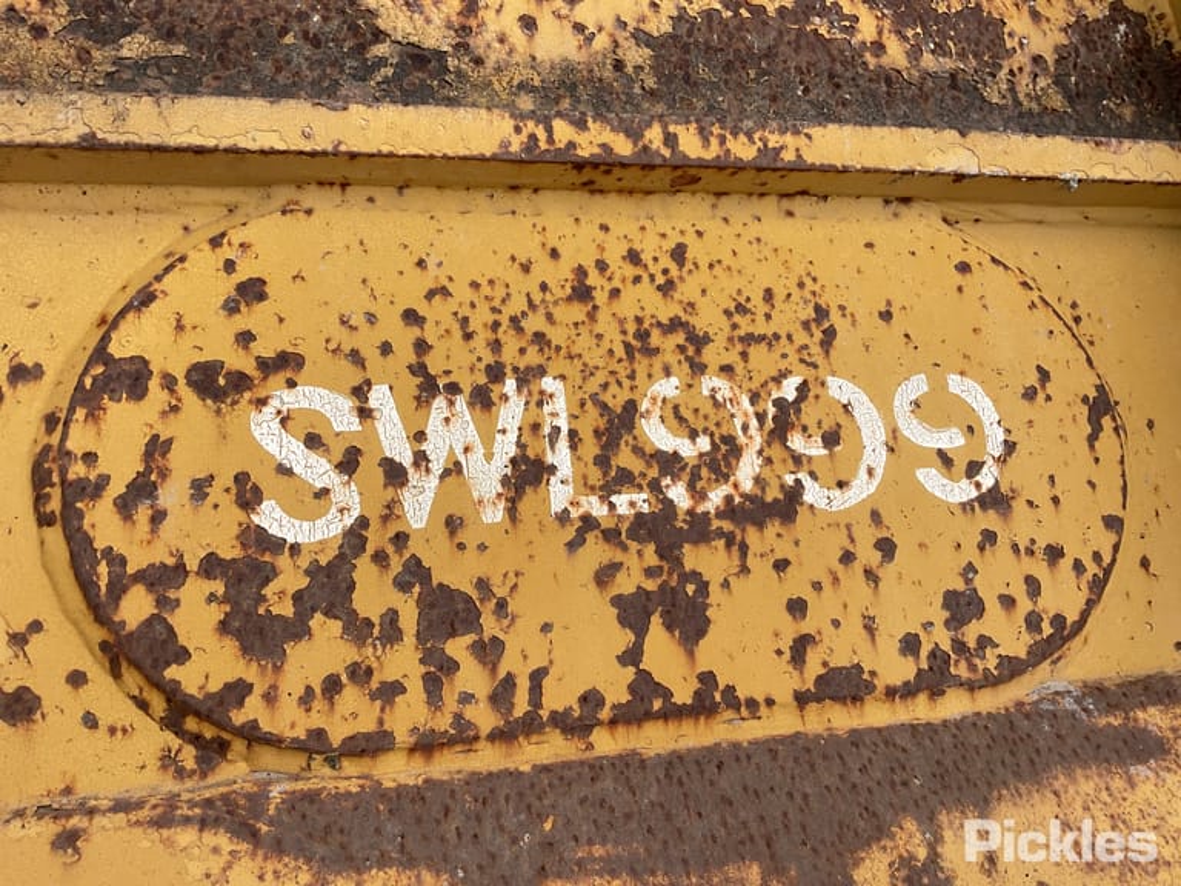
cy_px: 443
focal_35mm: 29
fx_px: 989
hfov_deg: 61.7
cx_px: 590
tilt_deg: -47.9
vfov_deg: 48.2
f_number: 1.8
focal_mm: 3
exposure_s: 1/1377
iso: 16
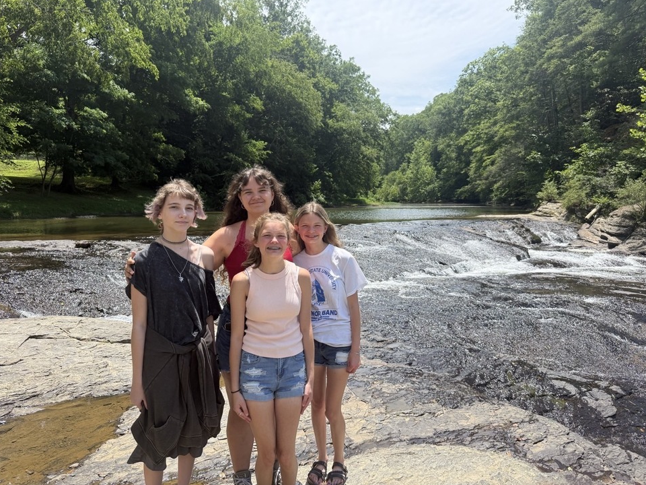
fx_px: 467
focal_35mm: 25
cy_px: 234
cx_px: 317
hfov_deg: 69.4
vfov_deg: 54.9
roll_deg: -0.8
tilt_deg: -4.3
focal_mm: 6.76
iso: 100
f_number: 1.78
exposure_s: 1/3425
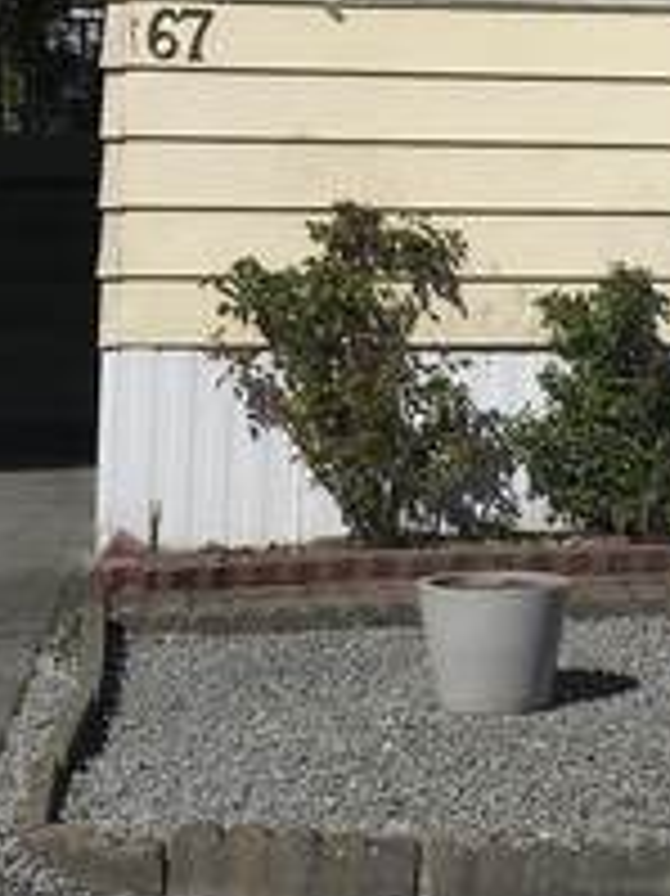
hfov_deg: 13.0
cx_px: 773
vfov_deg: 17.5
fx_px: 2868
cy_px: 104
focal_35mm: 111
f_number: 1.4
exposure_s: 1/1078
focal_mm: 6.5
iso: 10
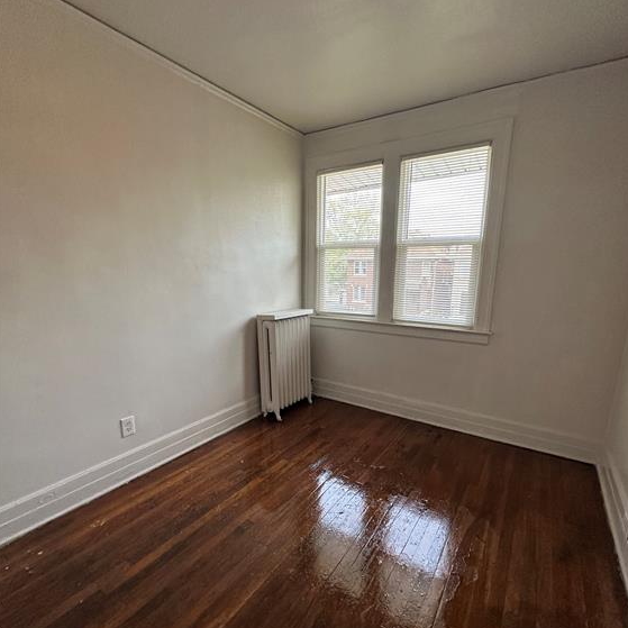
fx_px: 349
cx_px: 317
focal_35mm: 17
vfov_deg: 83.8
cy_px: 338
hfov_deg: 84.0
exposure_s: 1/120
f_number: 2.2
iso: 200
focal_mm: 2.22
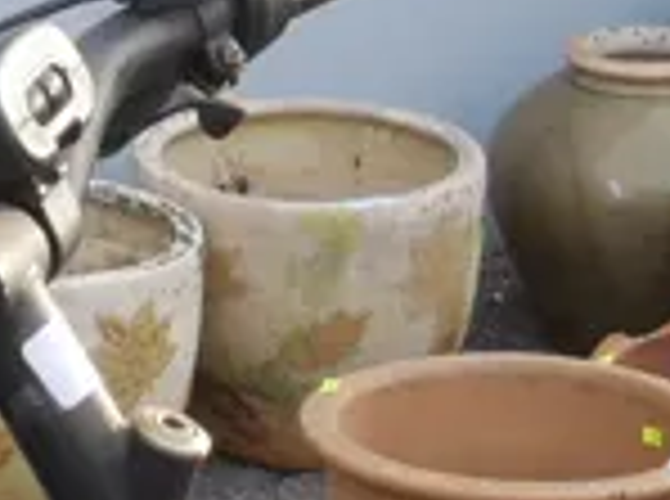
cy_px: 1477
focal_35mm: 248
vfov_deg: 5.6
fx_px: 4789
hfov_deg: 7.9
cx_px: 877
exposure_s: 1/60
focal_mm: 18
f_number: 10
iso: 500
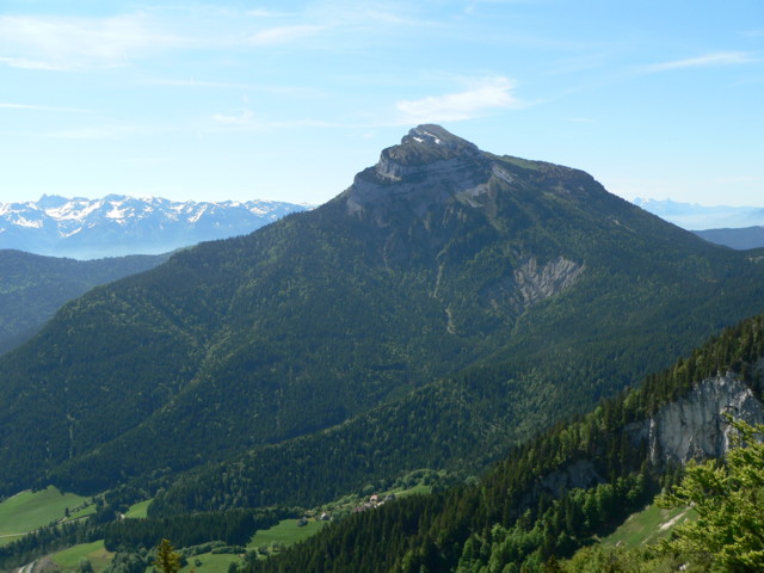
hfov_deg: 51.4
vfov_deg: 39.7
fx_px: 795
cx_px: 382
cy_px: 286
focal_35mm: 36
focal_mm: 6
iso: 80
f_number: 4
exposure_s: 1/500
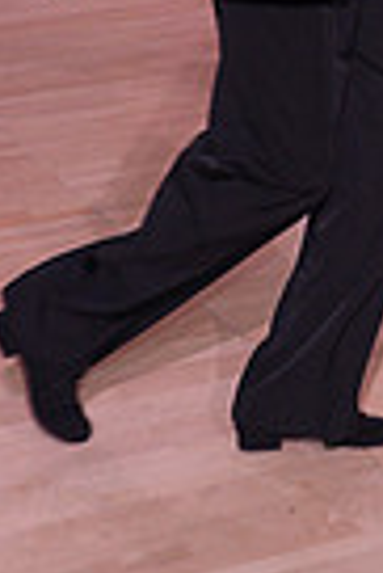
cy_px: -181
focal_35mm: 187
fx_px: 2976
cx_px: 802
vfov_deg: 10.7
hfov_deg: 7.1
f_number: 5.6
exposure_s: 1/250
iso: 2000
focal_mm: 44
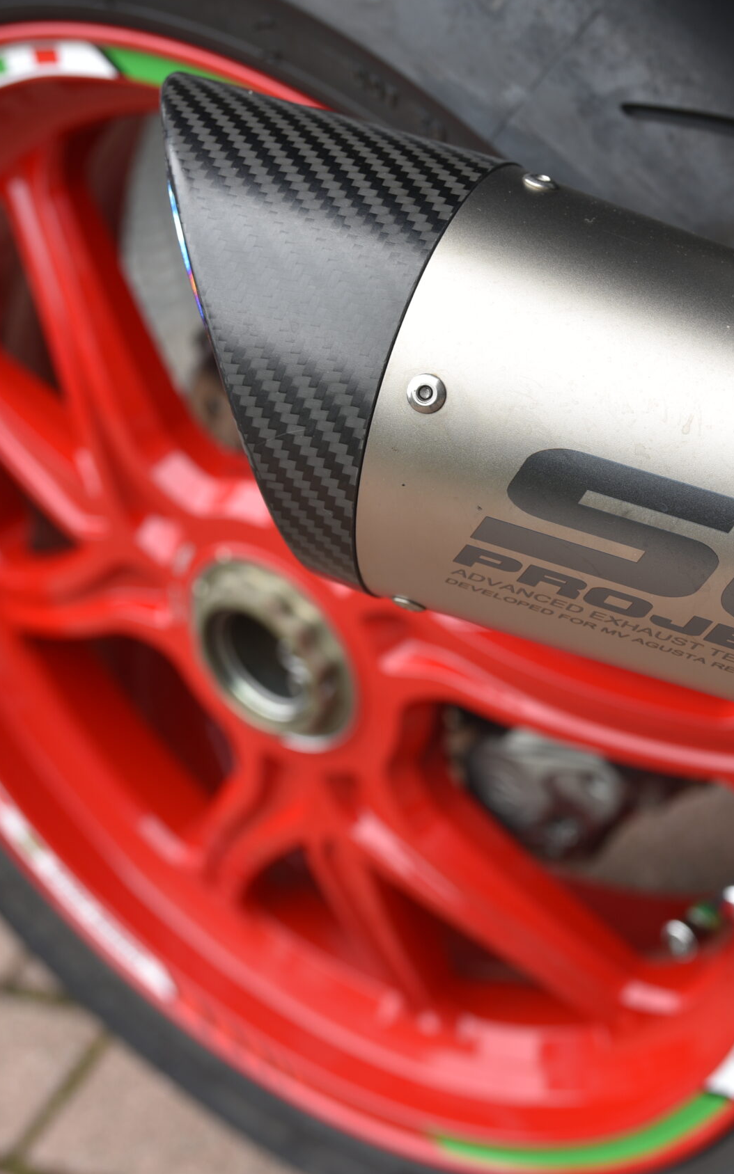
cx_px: 581
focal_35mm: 65
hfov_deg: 19.8
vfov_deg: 31.5
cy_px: 585
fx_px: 2081
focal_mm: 42
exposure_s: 1/100
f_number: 5
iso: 100
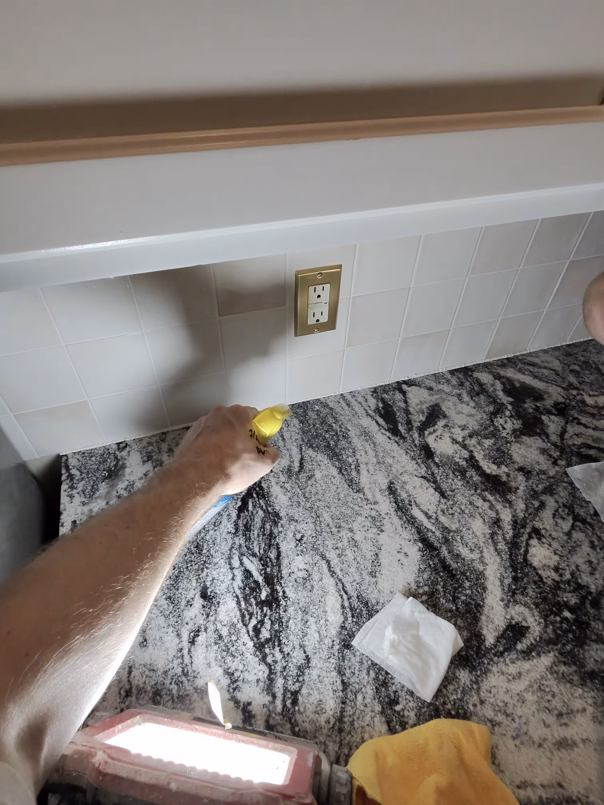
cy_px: 402
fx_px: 302
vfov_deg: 106.2
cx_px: 302
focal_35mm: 13
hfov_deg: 89.9
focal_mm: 2.24
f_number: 2.2
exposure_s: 1/120
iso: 161
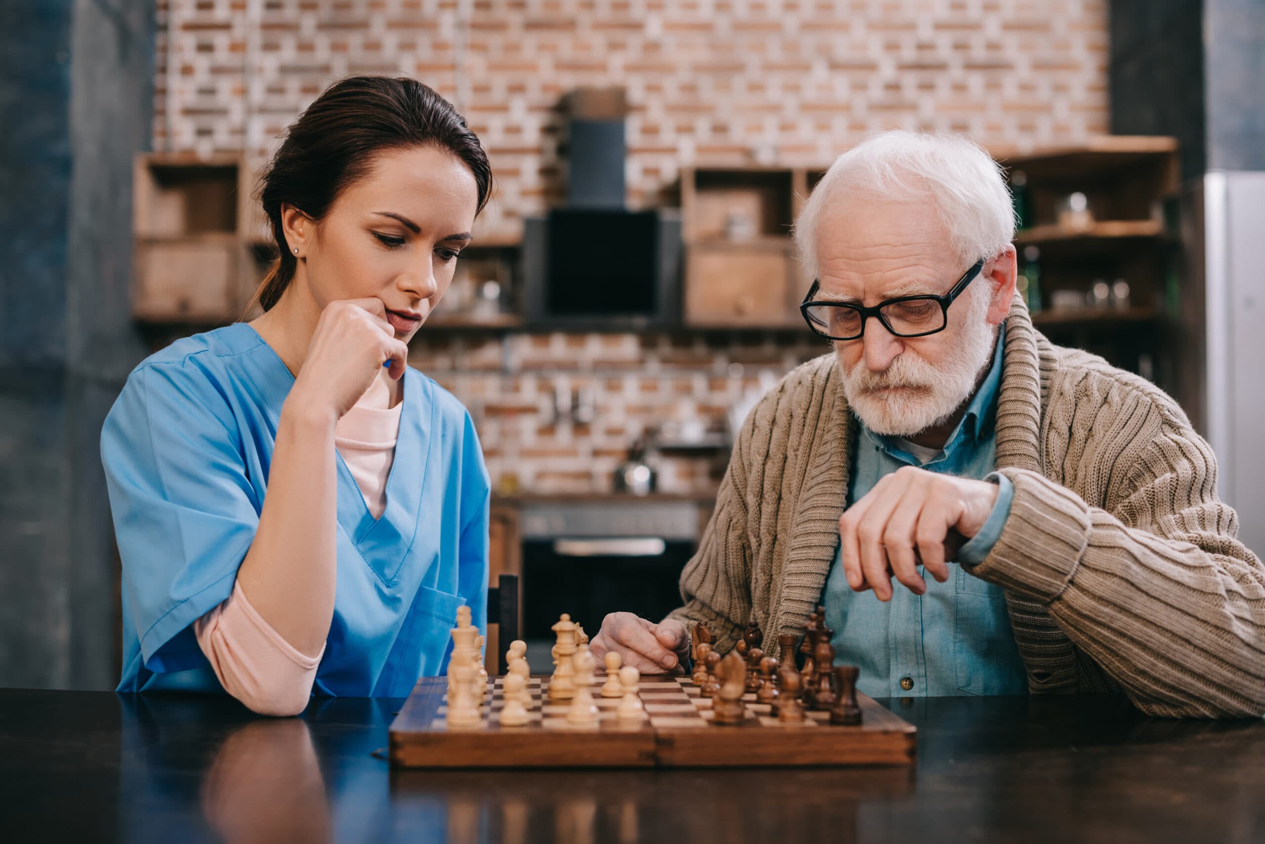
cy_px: 422
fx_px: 1758
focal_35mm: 50
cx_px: 632
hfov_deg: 39.6
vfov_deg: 27.0
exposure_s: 1/200
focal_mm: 50
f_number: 3.2
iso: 200
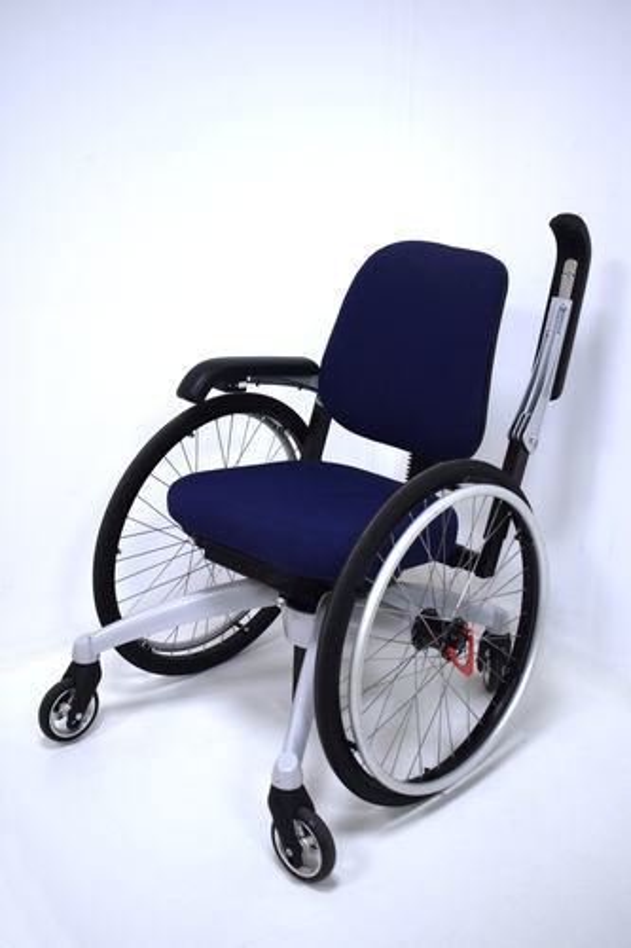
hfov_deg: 30.8
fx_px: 1144
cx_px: 316
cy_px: 474
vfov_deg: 45.0
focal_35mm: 44
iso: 450
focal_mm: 29
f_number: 4.2
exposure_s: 1/60
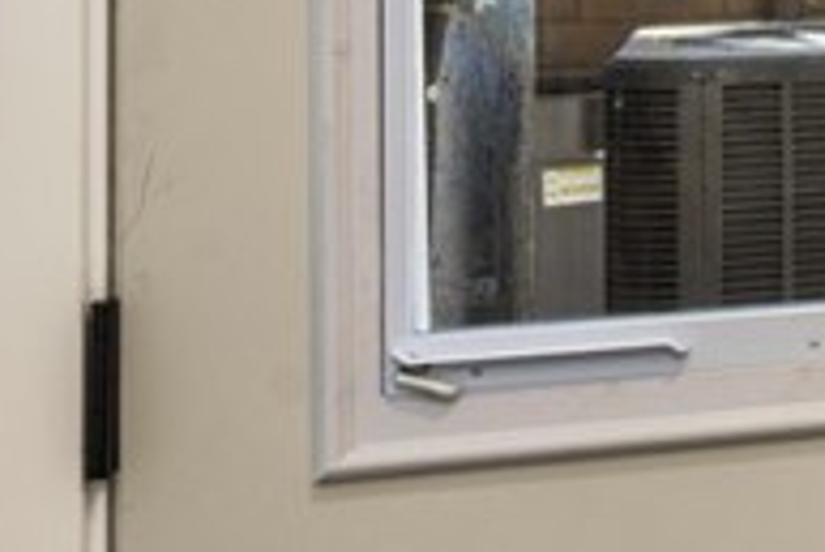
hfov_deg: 14.4
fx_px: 2125
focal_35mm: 93
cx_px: 1988
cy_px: -109
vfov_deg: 14.3
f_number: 9
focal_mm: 17.5
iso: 100
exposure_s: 1/8
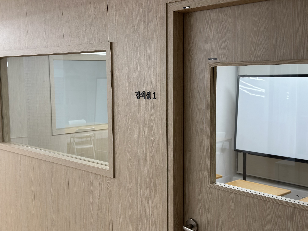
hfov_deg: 39.7
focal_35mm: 48
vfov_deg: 30.3
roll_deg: +0.5
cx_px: 154
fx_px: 427
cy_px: 116
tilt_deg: -6.4
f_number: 1.78
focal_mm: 6.86
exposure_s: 1/120
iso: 100
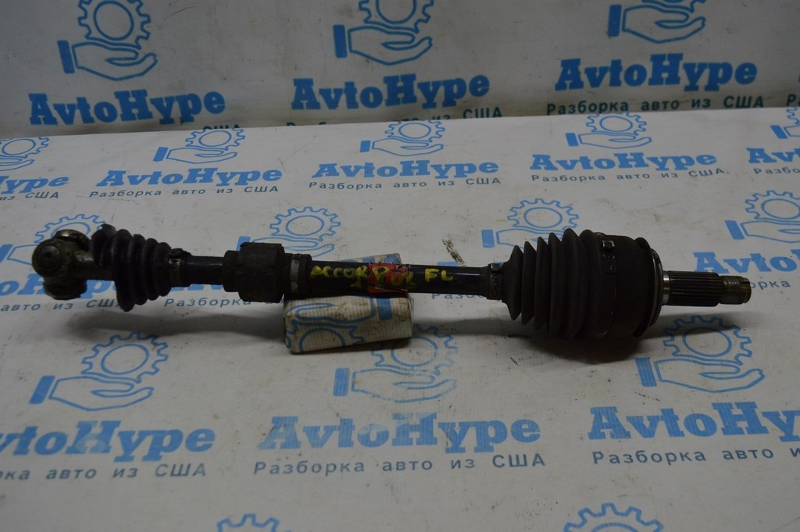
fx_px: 866
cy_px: 266
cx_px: 400
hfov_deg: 49.6
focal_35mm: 39
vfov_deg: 34.2
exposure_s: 1/125
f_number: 5.6
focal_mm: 26
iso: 400
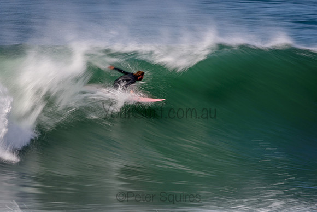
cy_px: 106
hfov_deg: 2.7
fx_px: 6605
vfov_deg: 1.8
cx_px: 158
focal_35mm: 750
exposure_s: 1/20
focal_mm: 500
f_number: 18
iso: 100
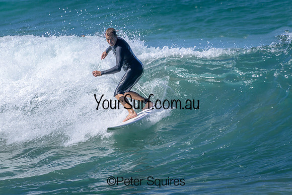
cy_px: 98
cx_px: 146
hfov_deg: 4.1
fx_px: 4056
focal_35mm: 500
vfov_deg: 2.8
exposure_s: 1/2000
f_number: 11
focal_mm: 500
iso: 560
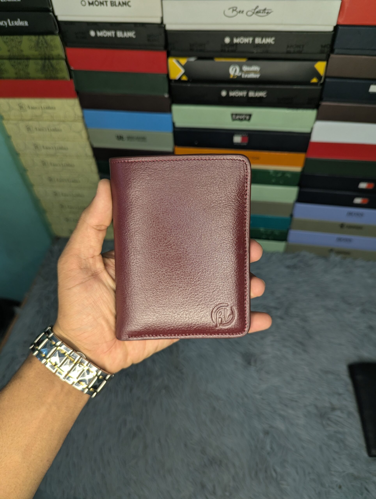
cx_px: 188
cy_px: 250
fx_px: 347
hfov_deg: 56.9
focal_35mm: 24
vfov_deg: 71.5
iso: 137
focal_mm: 6.81
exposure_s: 1/50
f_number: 1.85
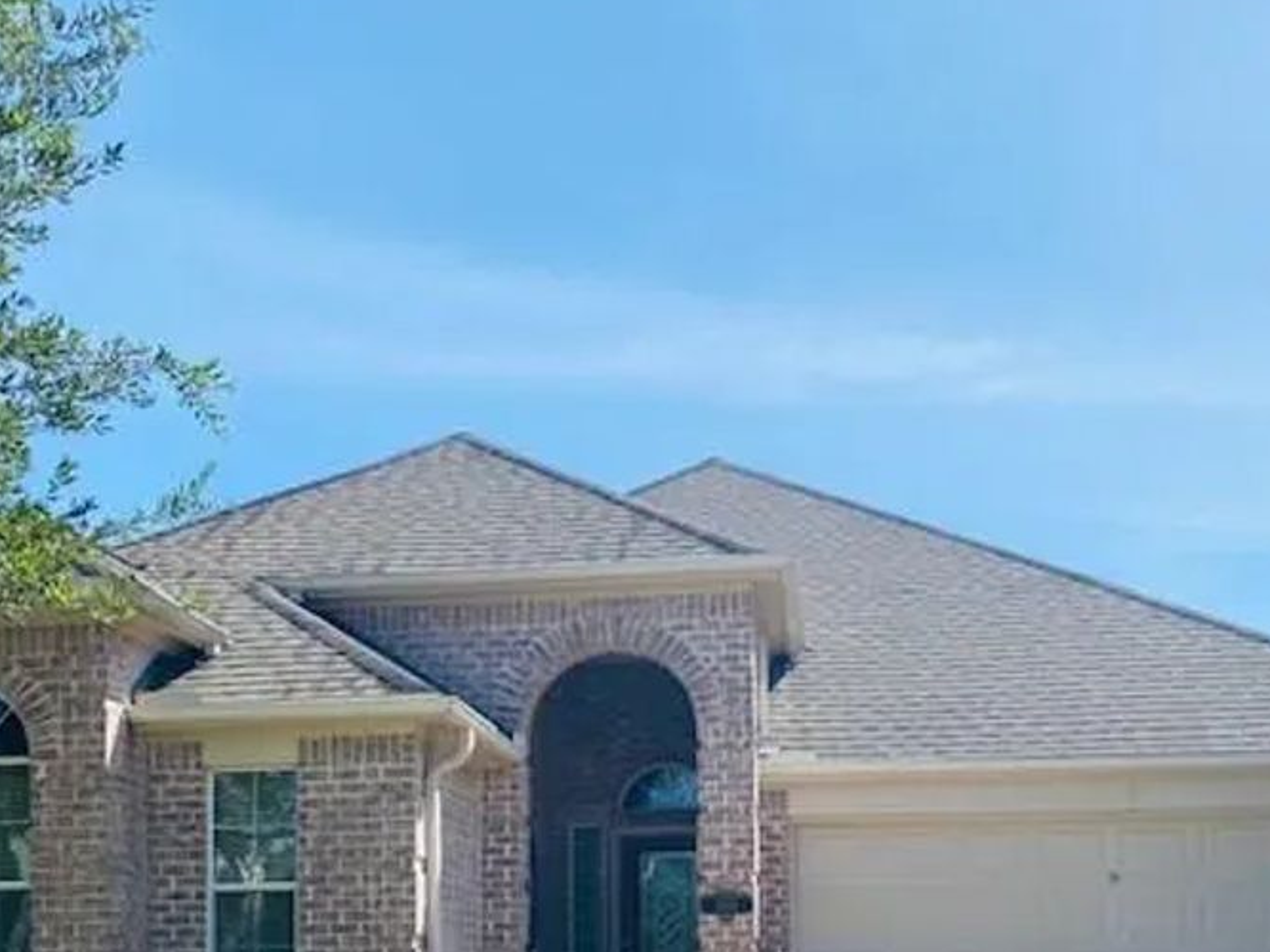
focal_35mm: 40
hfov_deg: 46.7
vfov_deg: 35.5
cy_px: 654
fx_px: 1467
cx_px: 561
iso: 32
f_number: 1.8
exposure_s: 1/2967
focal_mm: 4.25
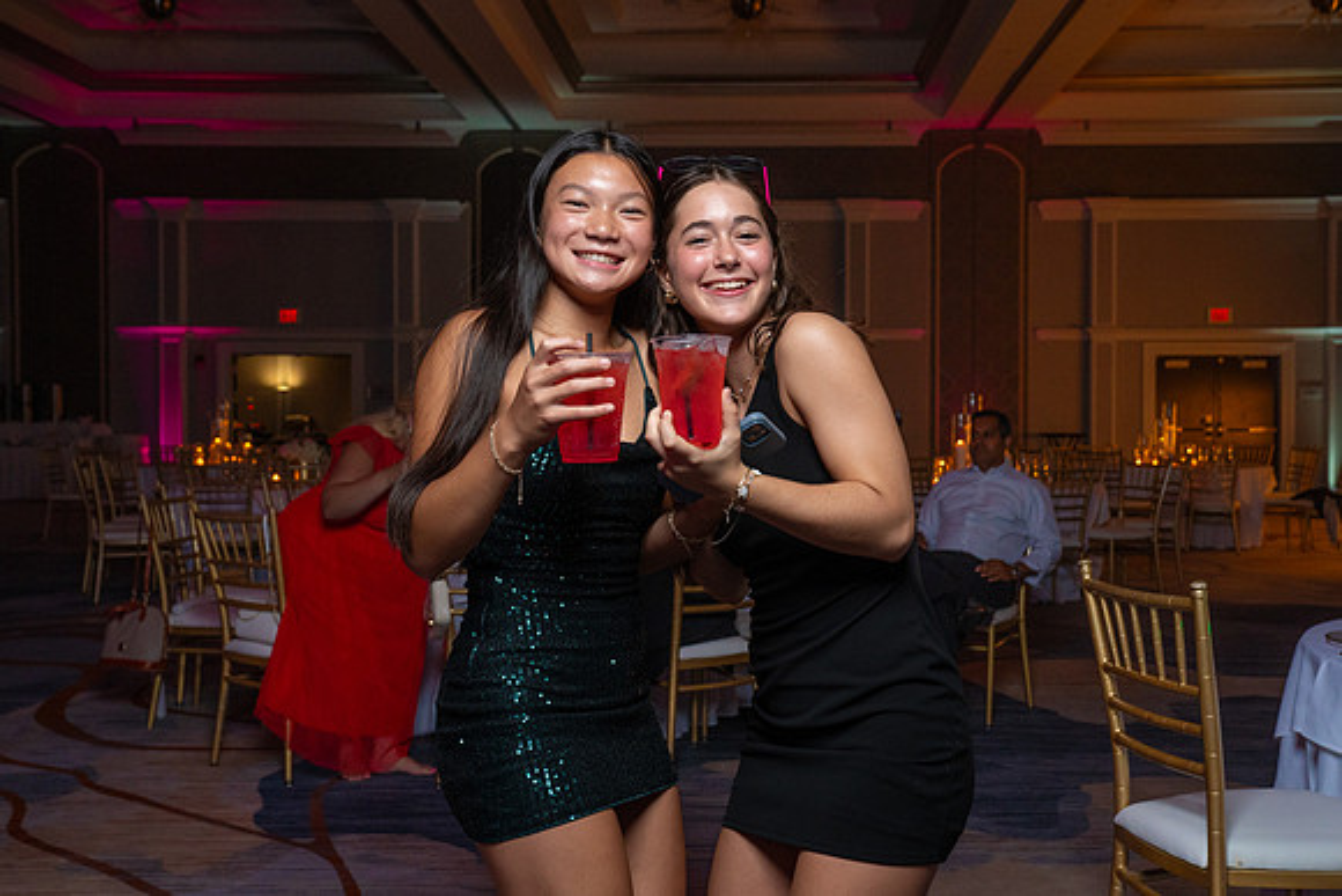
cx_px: 717
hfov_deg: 48.5
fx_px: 1489
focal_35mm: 40
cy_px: 428
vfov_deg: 33.5
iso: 2000
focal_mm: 37
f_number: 5.6
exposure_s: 1/200
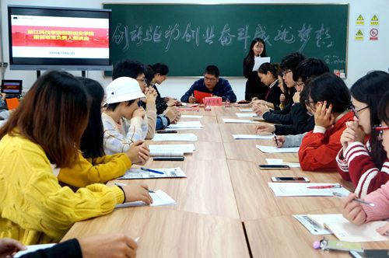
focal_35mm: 51
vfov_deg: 26.4
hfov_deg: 38.9
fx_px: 550
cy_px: 129
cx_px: 194
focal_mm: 34
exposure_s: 1/160
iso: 640
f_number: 4.5
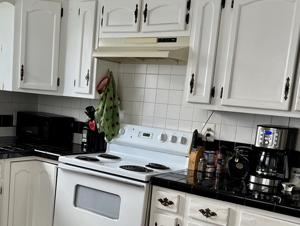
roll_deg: -4.3
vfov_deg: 29.4
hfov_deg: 38.3
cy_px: 159
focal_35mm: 49
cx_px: 94
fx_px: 425
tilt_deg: -9.1
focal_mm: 5.7
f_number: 1.5
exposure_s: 1/121
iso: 40
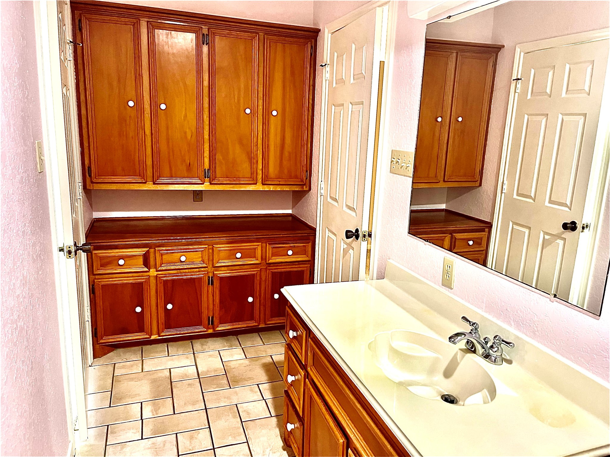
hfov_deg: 67.3
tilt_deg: -11.3
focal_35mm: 26
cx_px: 305
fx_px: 458
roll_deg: -2.1
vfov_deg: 53.1
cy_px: 228
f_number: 1.6
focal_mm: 5.1
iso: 250
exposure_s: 1/60
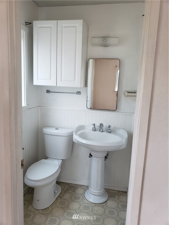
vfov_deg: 67.3
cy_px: 112
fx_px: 169
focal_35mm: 26
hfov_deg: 53.1
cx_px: 84
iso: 250
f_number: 2.4
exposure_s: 1/50
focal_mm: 4.3
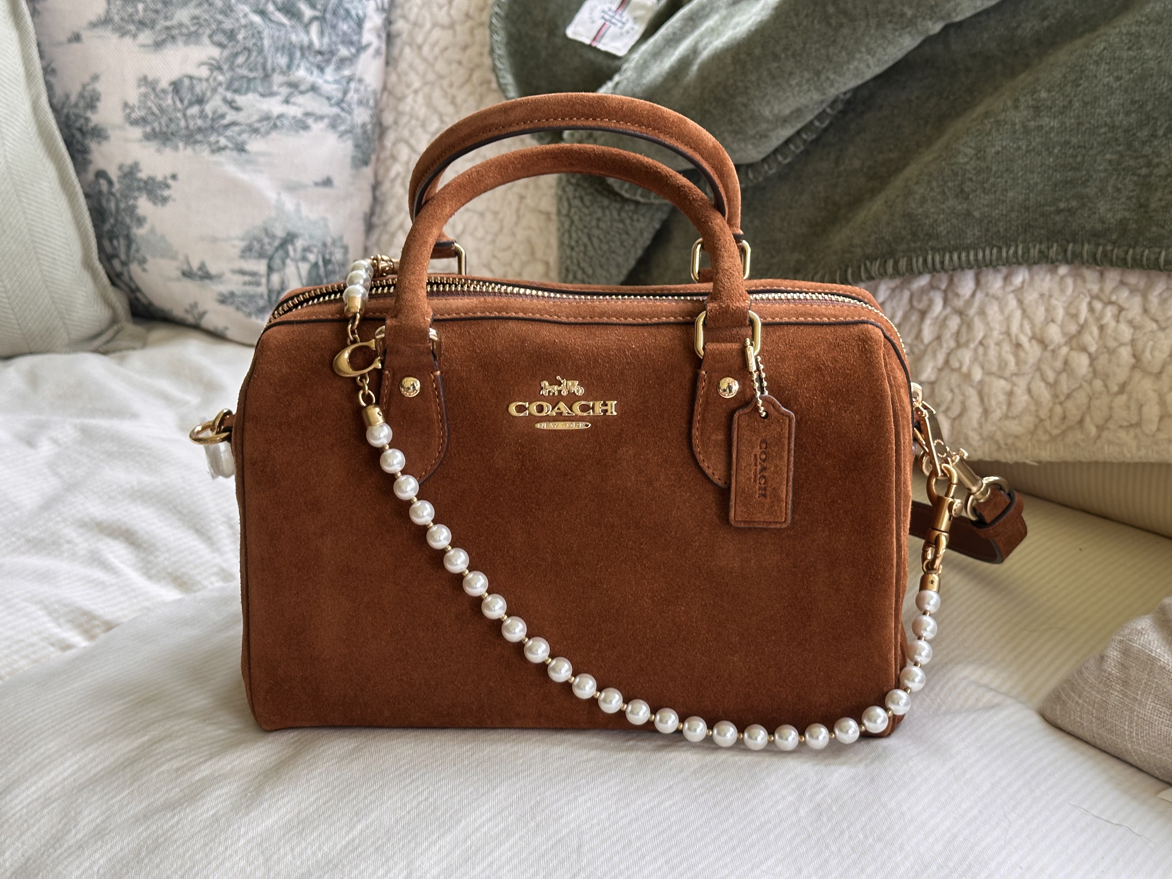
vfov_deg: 30.3
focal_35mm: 48
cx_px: 586
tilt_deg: -23.0
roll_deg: -0.9
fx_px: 1625
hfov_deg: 39.7
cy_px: 440
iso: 80
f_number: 1.78
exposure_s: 1/81
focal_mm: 6.86
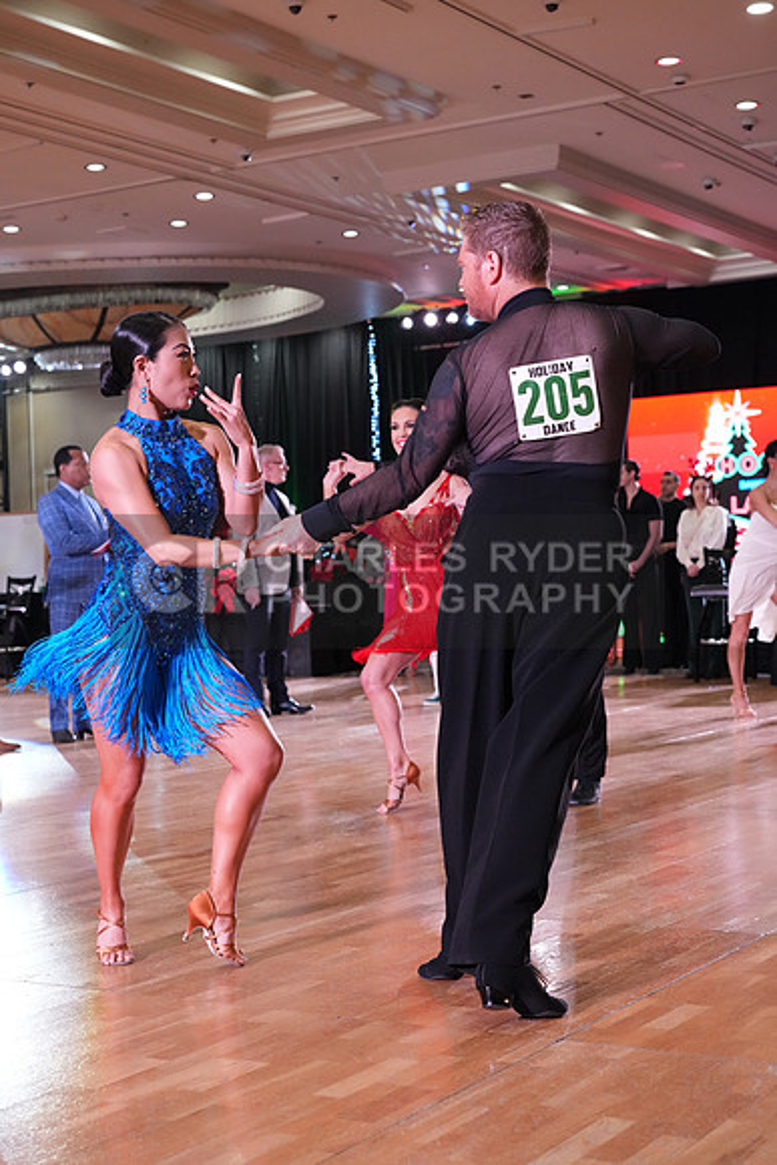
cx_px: 388
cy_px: 582
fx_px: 1747
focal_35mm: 54
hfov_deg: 25.1
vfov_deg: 36.9
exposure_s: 1/320
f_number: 5
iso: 5000
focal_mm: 54
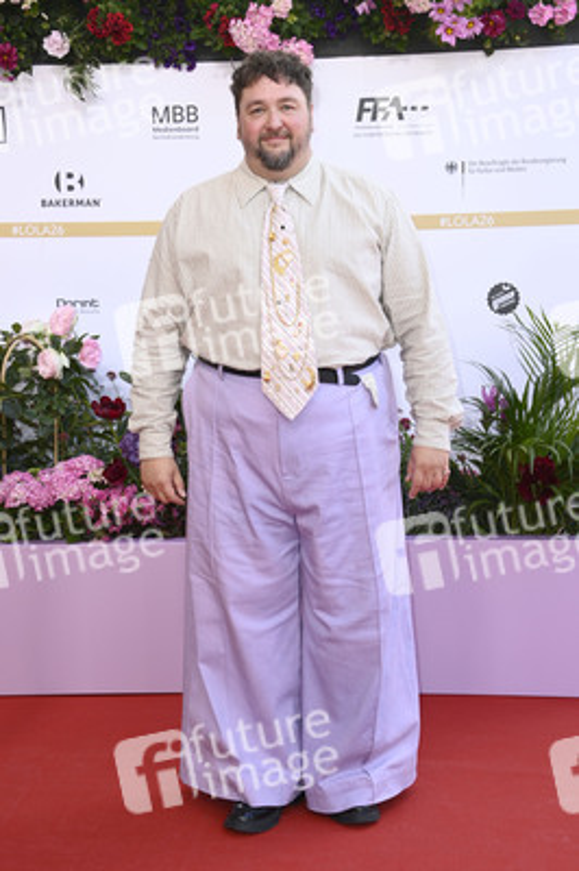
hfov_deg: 24.2
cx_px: 290
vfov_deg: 35.7
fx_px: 1353
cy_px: 436
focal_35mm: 56
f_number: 6.3
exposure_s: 1/250
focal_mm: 56
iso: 500
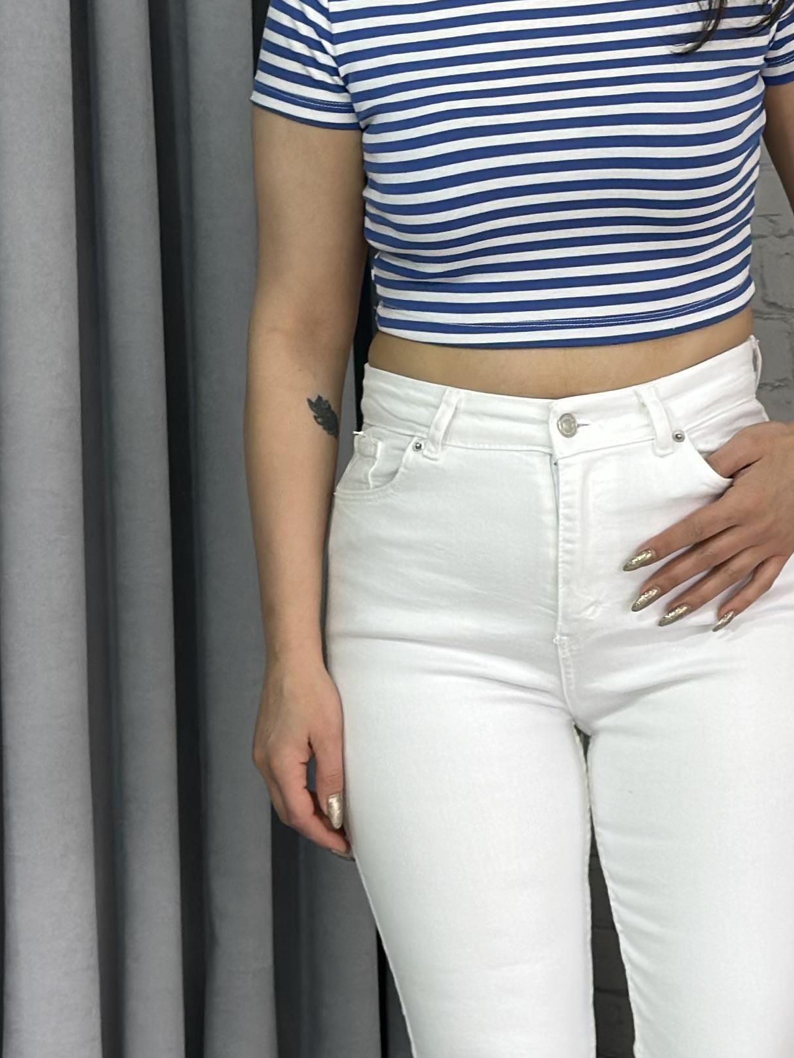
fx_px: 3638
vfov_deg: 16.5
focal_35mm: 119
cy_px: 662
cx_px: 543
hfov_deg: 12.4
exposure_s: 1/122
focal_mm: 6.86
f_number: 1.78
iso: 64
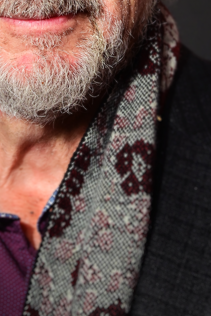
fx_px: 2259
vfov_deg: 8.0
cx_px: 36
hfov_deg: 5.3
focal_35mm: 257
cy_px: -5
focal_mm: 125
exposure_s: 1/125
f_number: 6.3
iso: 2200
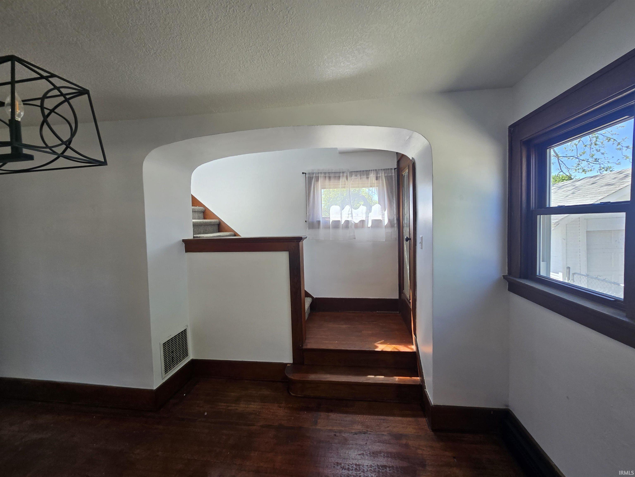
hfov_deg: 106.2
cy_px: 238
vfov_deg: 89.9
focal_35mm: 13
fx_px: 238
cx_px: 318
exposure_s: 1/60
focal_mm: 2.2
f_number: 2.2
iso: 64
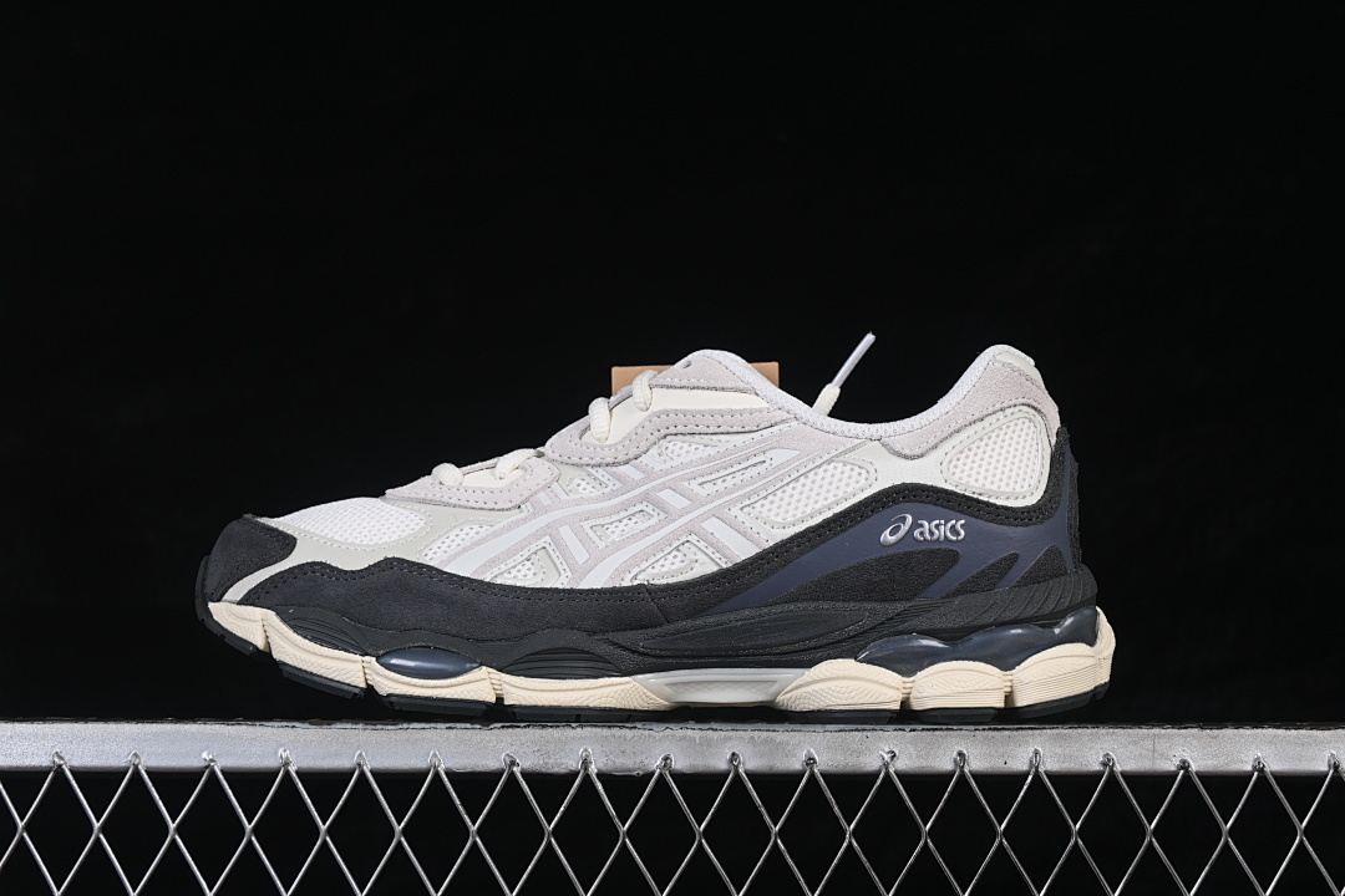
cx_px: 672
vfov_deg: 18.2
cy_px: 448
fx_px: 2802
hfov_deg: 27.0
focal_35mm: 75
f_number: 8
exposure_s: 1/80
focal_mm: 50
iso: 160
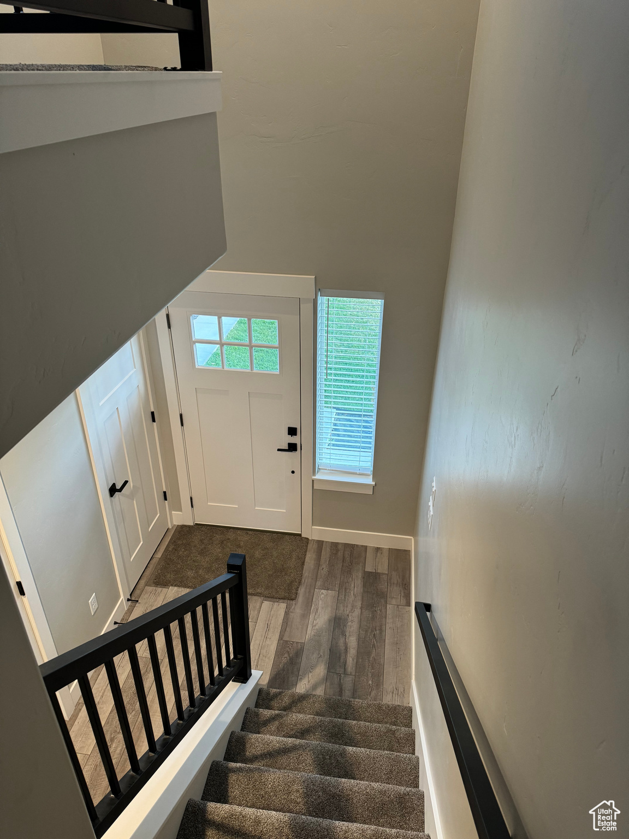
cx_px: 314
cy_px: 420
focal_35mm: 24
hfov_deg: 56.8
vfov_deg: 71.6
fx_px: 581
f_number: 1.78
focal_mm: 6.86
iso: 250
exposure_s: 1/60
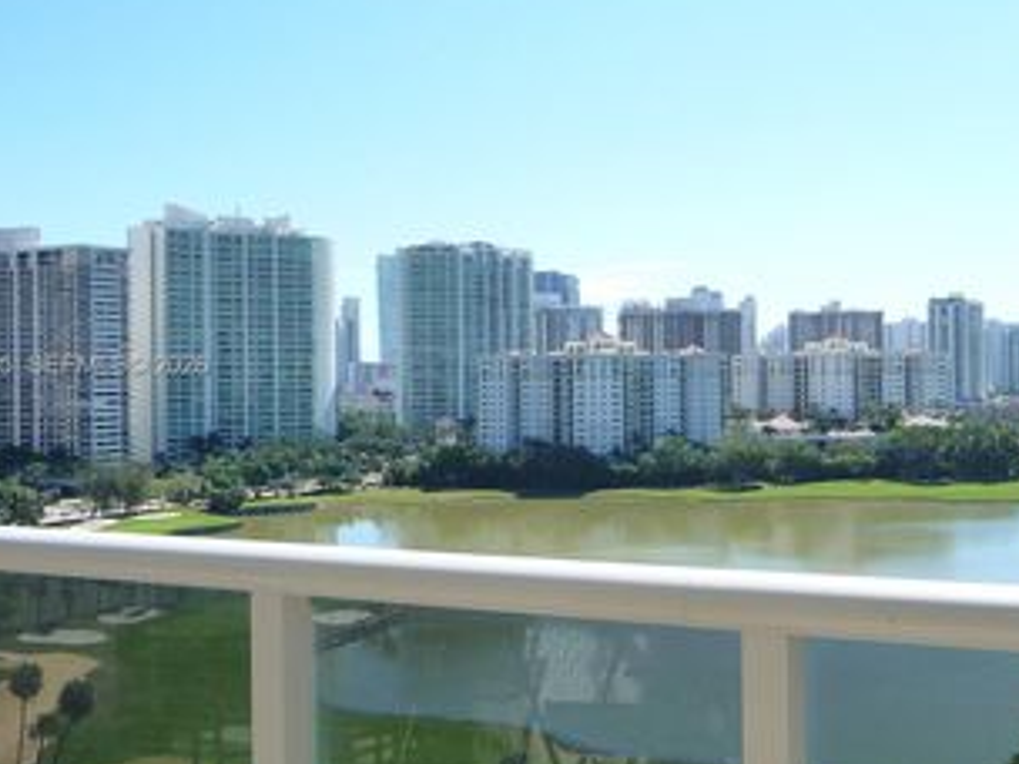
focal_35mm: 46
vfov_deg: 31.5
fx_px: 1354
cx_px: 721
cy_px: 367
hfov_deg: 40.4
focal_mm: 4.7
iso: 160
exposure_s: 1/1000
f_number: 3.3
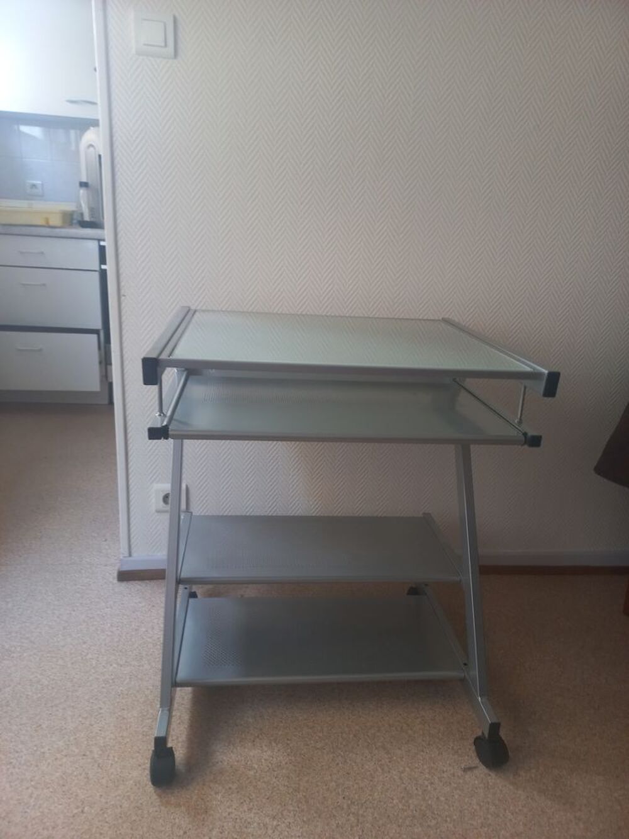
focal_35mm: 25
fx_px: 606
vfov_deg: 69.4
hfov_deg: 54.9
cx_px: 314
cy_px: 420
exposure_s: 1/33.3
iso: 160
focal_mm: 4.6
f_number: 1.8
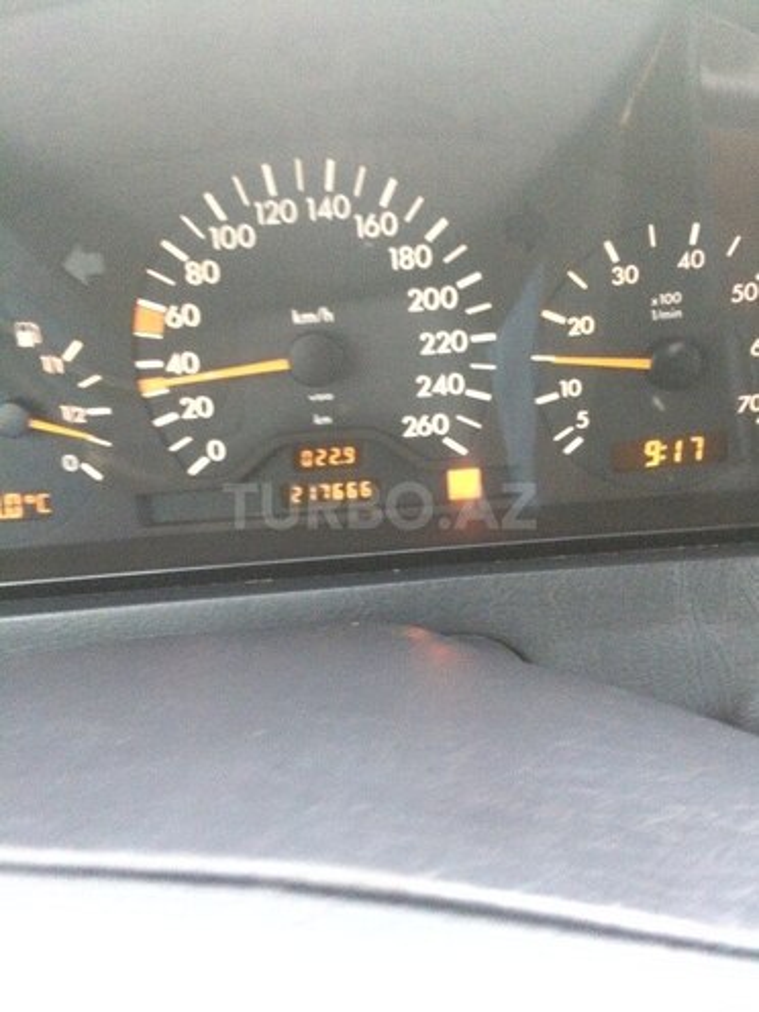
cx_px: 380
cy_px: 506
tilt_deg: -29.4
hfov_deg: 48.2
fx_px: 848
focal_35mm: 29
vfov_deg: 61.7
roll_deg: -1.1
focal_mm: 4.15
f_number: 2.2
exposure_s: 1/17
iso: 250
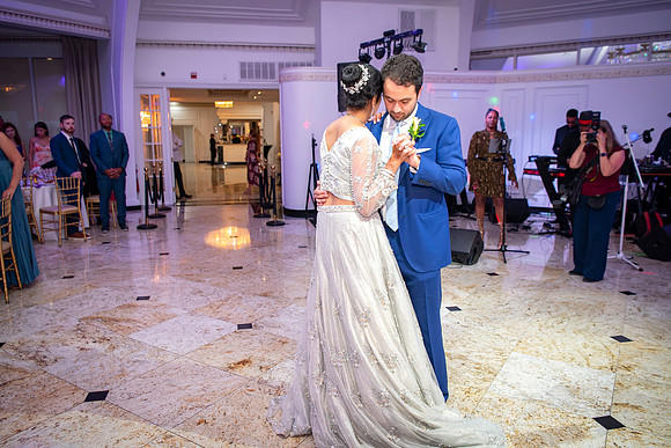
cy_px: 224
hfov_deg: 69.4
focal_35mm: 26
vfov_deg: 49.6
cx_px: 331
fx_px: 485
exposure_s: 1/125
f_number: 2.8
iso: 800
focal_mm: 24
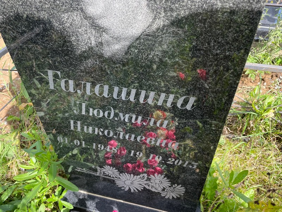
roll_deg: +2.1
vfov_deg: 53.1
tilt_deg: -43.5
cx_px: 141
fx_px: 212
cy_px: 106
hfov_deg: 67.3
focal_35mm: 26
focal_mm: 4.2
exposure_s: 1/1289
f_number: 1.6
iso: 32
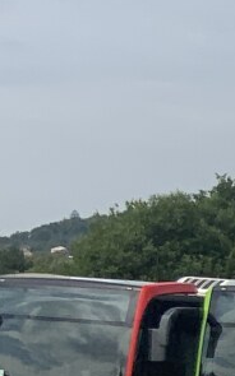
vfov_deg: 10.4
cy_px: 423
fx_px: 2052
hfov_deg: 5.5
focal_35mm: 200
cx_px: 1041
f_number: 1.8
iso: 20
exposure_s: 1/3125
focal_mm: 3
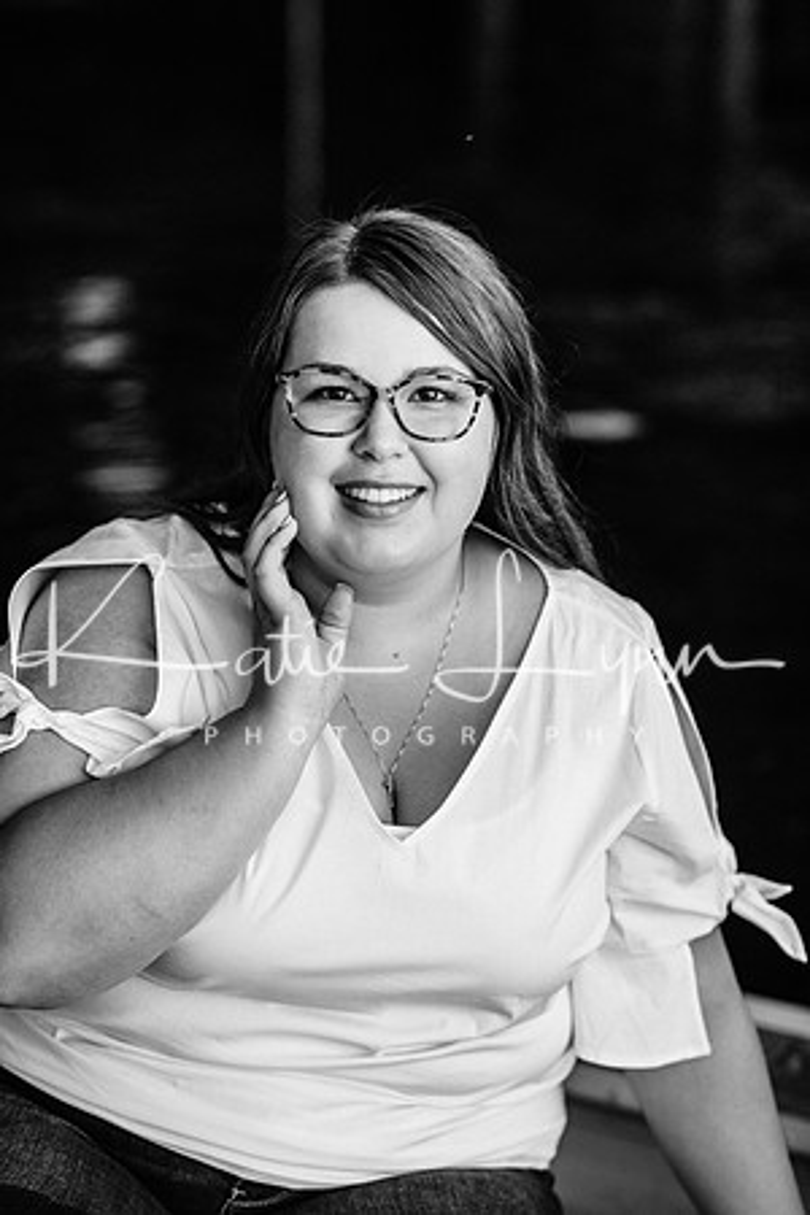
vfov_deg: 23.9
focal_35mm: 85
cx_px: 405
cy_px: 608
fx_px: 2869
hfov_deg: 16.1
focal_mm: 85
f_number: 2.8
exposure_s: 1/250
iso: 800
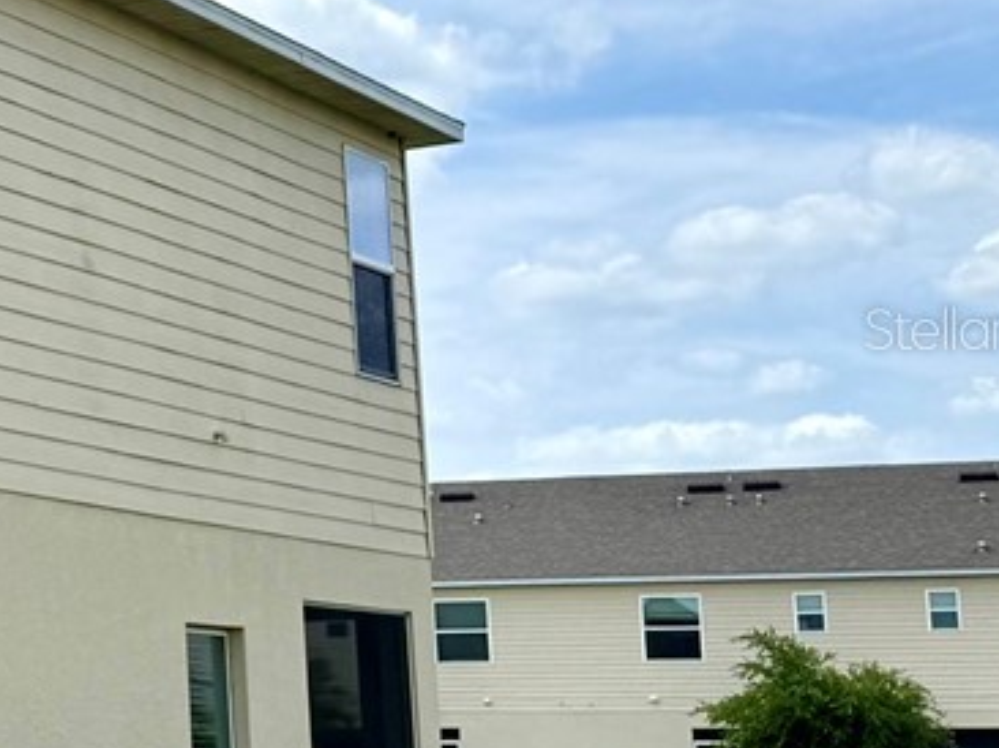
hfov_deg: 14.9
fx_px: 3028
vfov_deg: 14.1
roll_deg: -0.2
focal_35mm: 105
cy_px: 328
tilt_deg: +9.1
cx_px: -1062
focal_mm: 6.76
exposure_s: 1/7353
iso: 80
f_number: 1.78
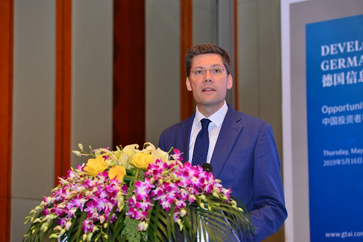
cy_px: 121
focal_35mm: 120
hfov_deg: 17.1
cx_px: 182
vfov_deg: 11.4
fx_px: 1210
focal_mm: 120
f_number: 4.5
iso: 1000
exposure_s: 1/125
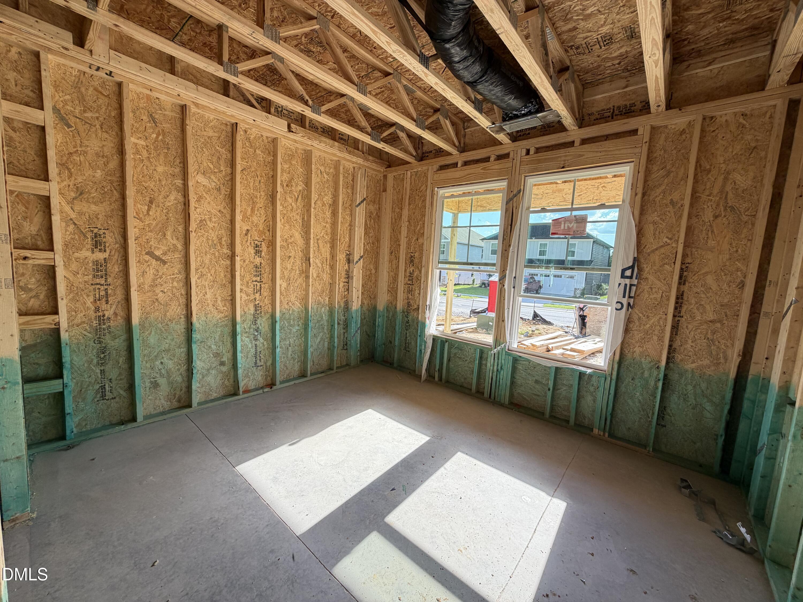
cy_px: 301
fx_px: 325
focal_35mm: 14
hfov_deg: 102.1
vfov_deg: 85.7
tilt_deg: -6.5
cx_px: 402
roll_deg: -2.6
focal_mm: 2.22
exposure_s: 1/176
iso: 50
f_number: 2.2
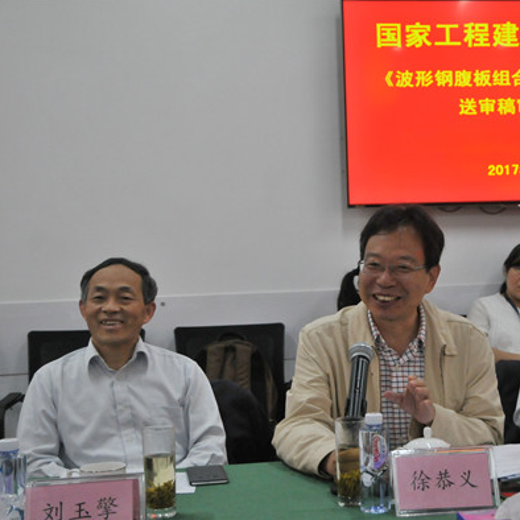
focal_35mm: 66
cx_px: 391
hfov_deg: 25.8
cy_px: 260
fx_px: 1122
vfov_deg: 26.1
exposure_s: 1/125
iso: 1250
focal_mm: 34
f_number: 5.6
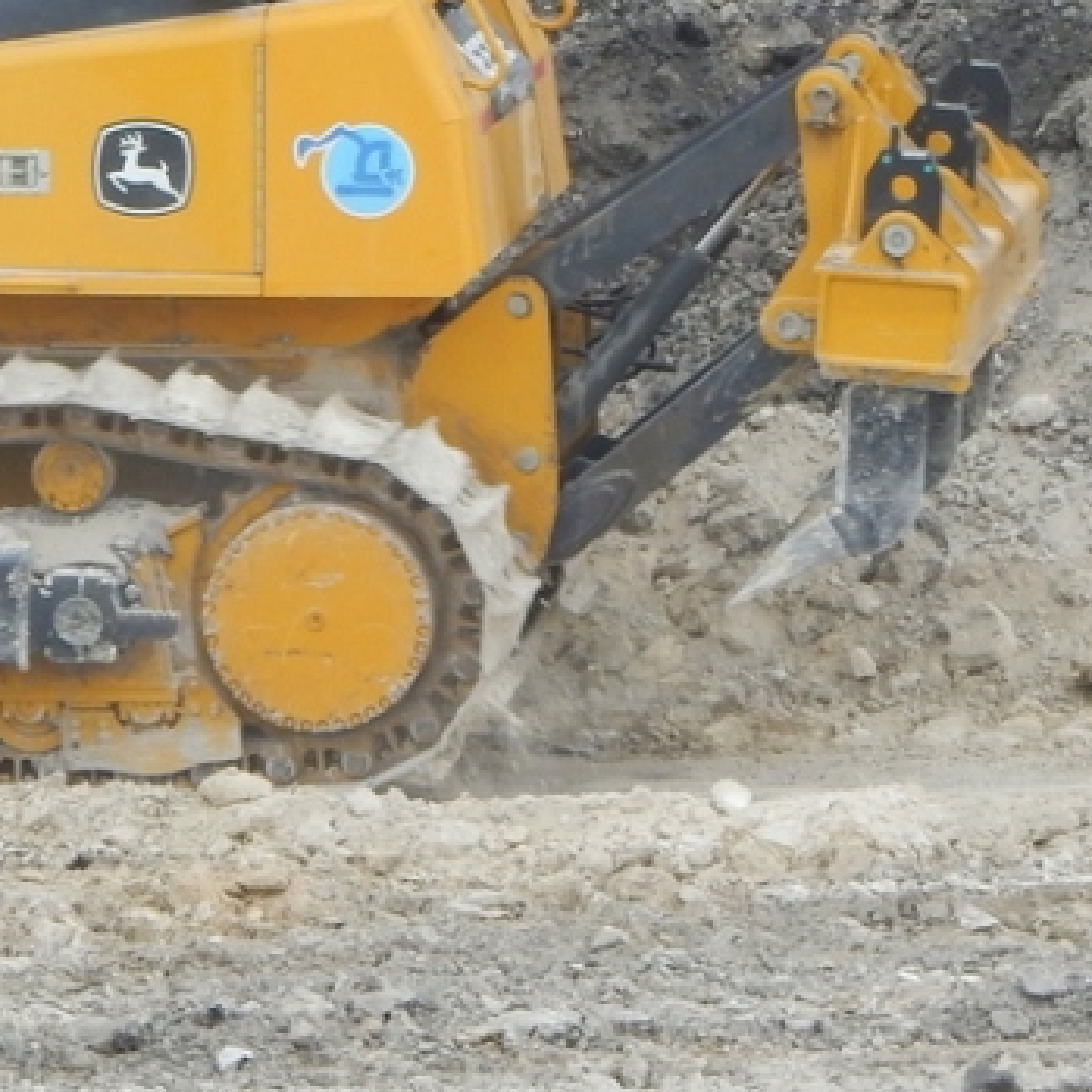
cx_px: -311
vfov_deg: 3.5
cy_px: -36
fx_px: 17917
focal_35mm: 502
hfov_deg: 3.5
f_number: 6
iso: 125
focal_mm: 29.2
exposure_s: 1/100
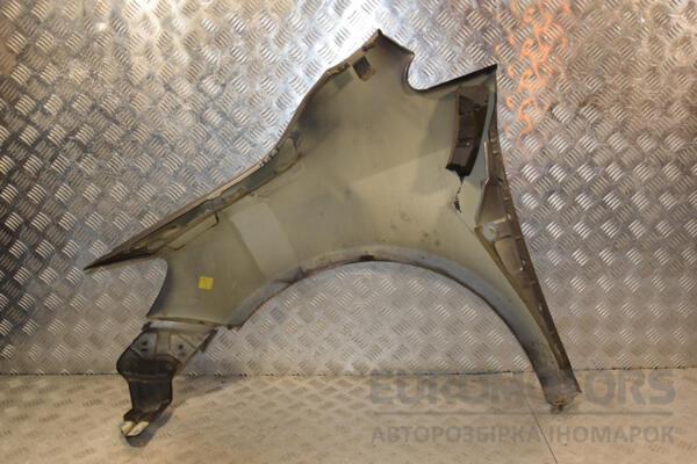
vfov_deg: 40.0
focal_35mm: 33
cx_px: 348
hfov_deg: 57.2
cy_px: 232
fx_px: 639
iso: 800
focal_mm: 22
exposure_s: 1/200
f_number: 5.6
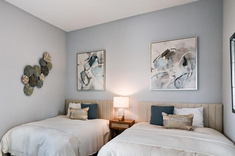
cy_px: 91
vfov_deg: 51.0
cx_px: 69
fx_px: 163
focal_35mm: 25
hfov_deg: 68.4
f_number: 8
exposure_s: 1/40
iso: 800
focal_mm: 14
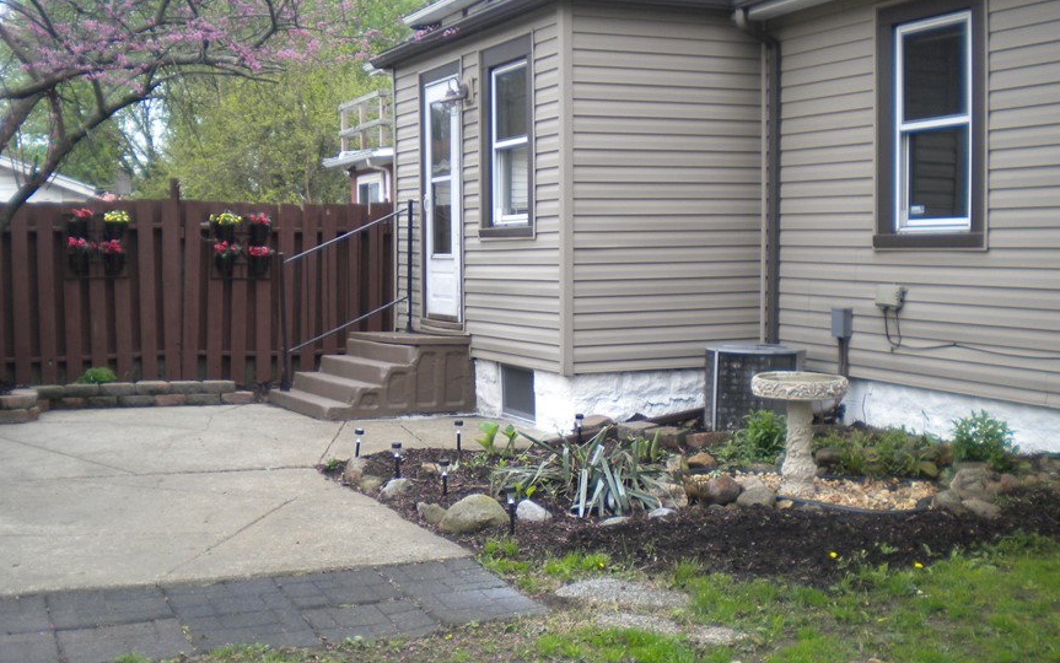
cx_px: 469
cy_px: 349
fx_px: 1272
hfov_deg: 45.2
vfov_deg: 29.2
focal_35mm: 44
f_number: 3.1
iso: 80
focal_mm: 6.3
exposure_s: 1/91.5
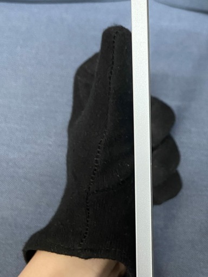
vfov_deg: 38.8
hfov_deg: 29.0
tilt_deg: -67.5
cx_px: 169
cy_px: 120
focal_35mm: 49
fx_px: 392
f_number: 1.8
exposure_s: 1/60
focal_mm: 4.25
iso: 160
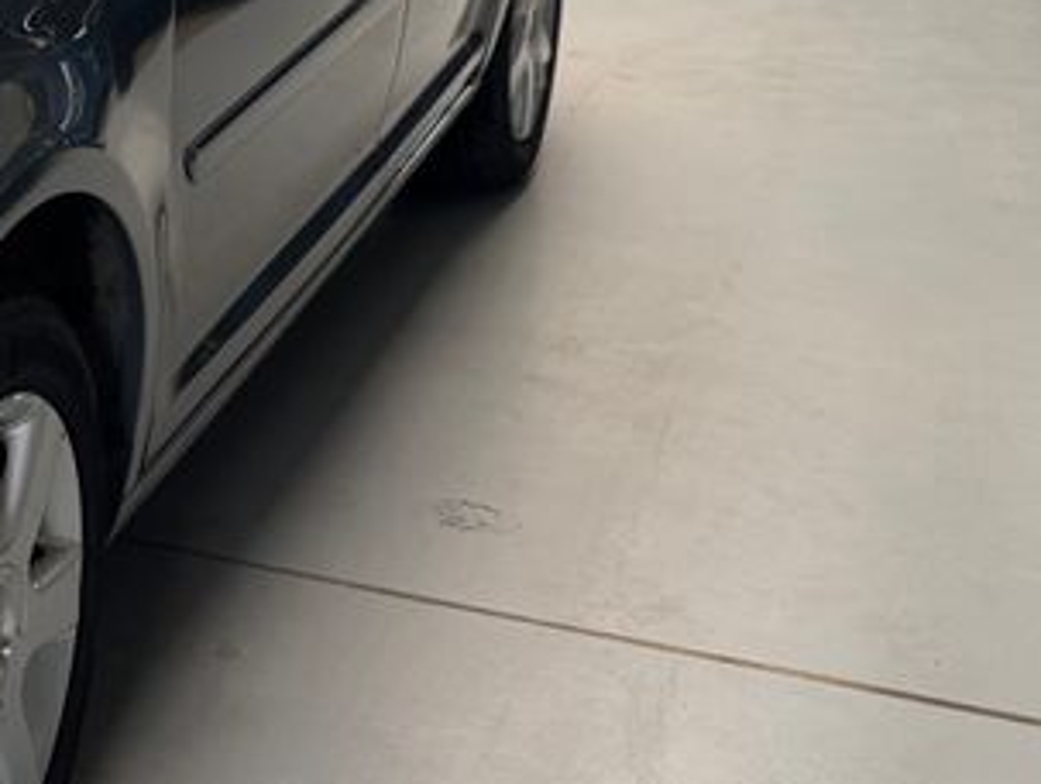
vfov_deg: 17.9
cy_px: 38
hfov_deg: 21.5
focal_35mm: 81
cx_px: -357
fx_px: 2439
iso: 80
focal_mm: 6.76
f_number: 1.78
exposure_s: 1/121
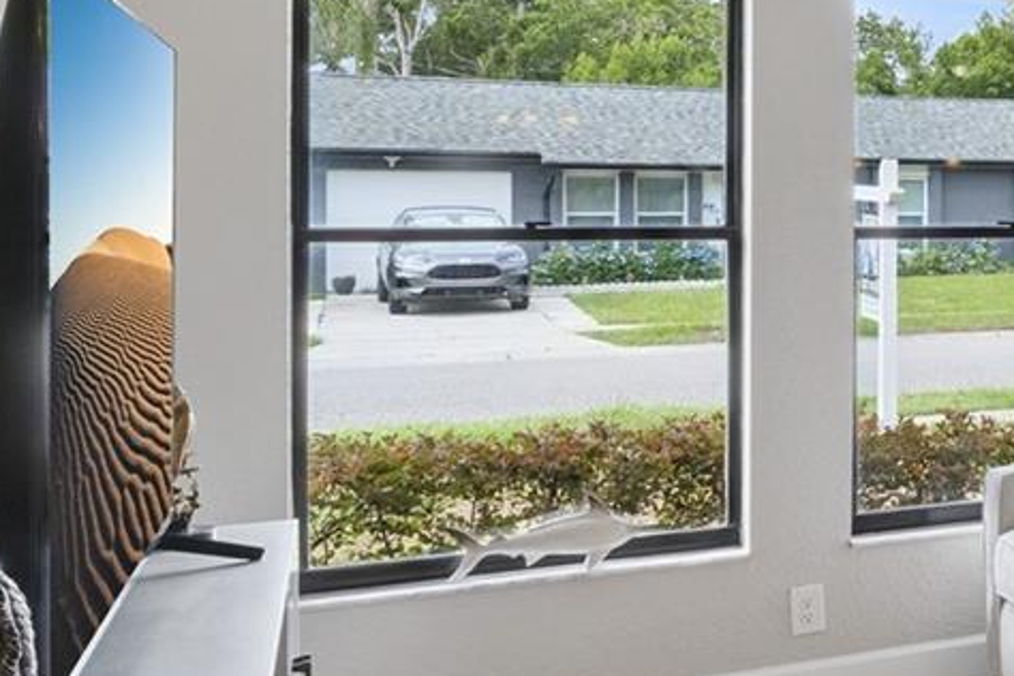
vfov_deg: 23.5
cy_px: 201
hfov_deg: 25.0
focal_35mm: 57
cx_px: 1585
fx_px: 1611
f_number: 9
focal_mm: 11.3
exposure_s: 1/50
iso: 400
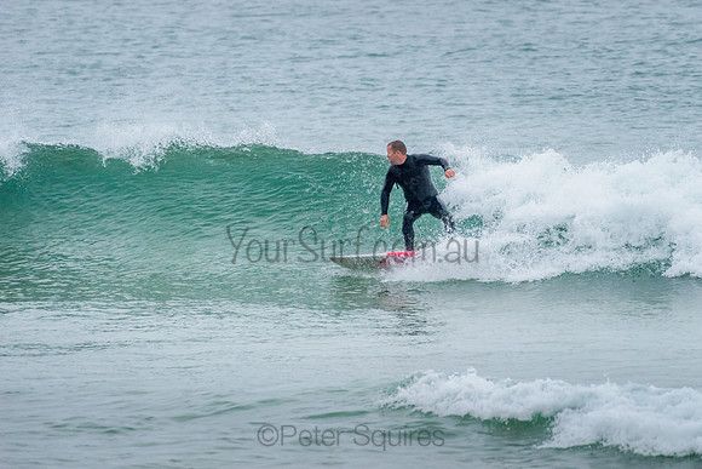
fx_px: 11962
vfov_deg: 2.2
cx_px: 431
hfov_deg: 3.4
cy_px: 217
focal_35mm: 613
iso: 1100
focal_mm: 500
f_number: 5.6
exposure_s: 1/1000
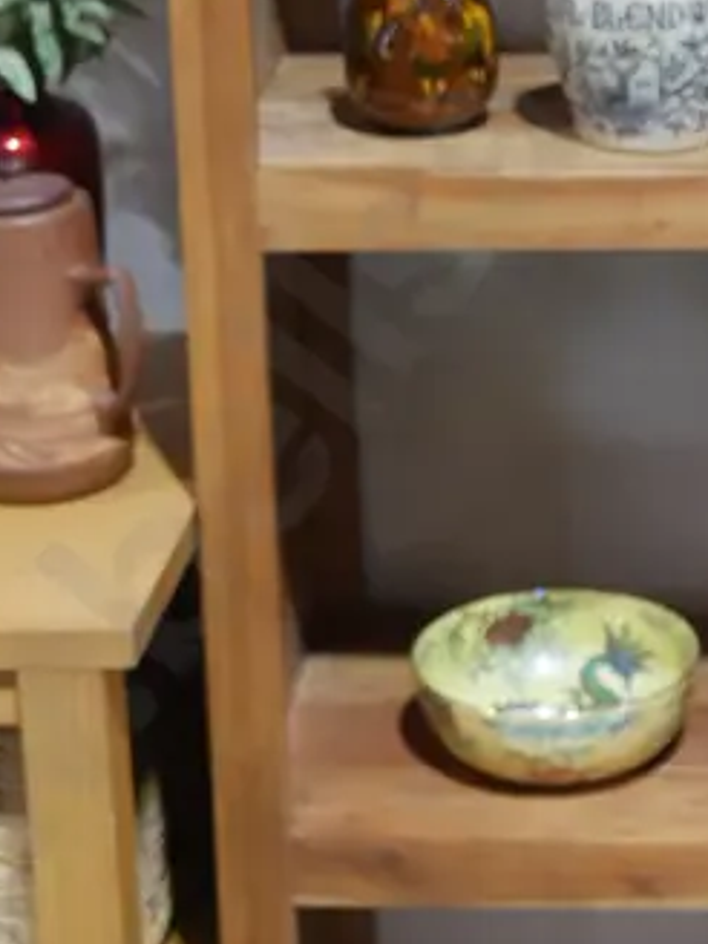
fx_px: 2891
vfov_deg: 18.1
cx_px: 602
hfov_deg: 13.9
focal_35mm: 106
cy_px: 6
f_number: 4
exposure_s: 1/60
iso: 640
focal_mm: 17
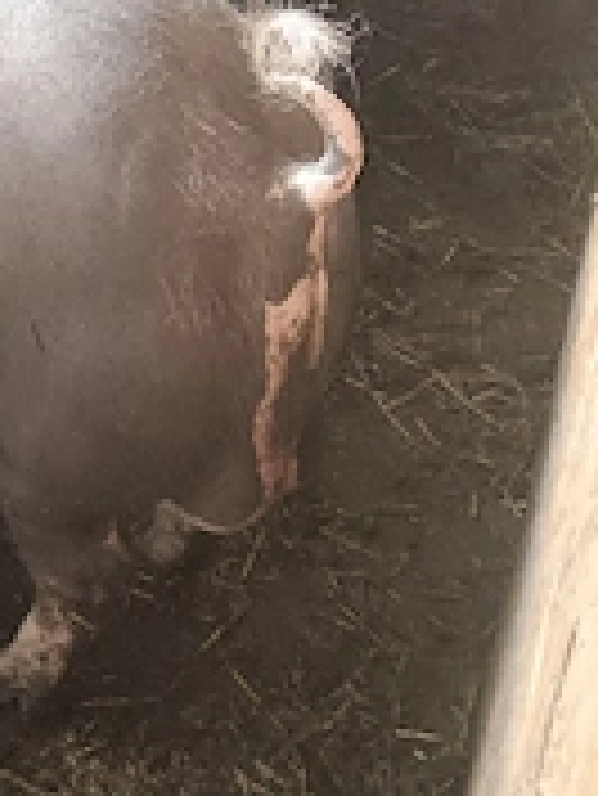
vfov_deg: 30.6
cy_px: 117
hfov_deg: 23.1
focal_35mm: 61
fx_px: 1403
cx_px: 4
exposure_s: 1/100
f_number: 1.9
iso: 4475
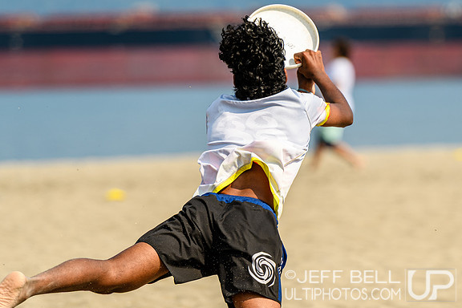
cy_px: 154
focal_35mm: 362
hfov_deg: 5.7
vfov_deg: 3.8
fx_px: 4645
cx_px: 301
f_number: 3.2
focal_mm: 185
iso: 100
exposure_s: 1/1250
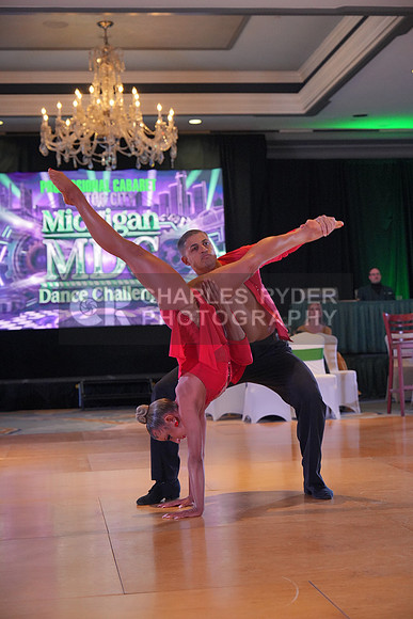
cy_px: 310
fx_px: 1135
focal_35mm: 66
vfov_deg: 30.5
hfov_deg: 20.6
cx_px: 206
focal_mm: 66
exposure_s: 1/400
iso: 3200
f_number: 4
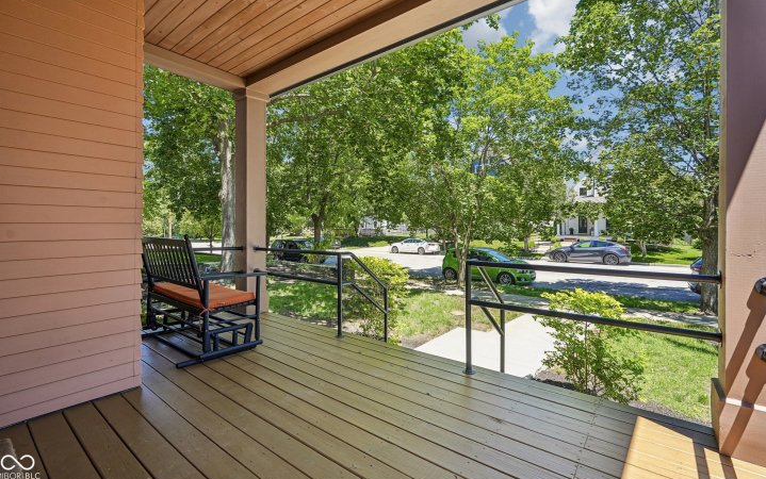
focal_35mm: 17
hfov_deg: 94.3
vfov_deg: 68.0
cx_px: 382
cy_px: 224
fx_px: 355
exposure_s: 1/40
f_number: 8
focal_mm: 16
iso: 100
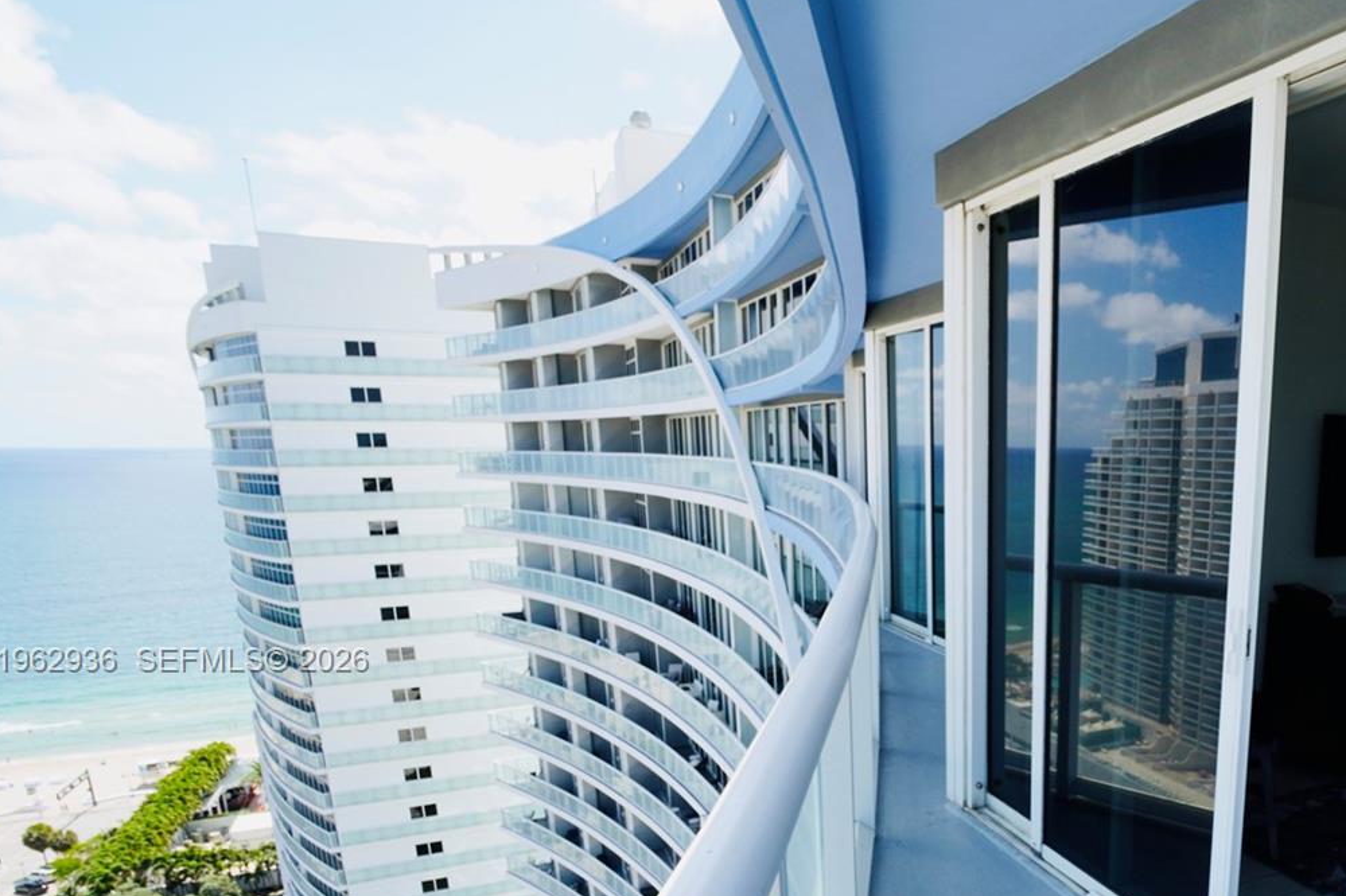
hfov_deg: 68.5
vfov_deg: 51.1
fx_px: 897
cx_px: 1026
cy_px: 662
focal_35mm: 24
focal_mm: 10
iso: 100
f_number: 7.1
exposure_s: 1/160
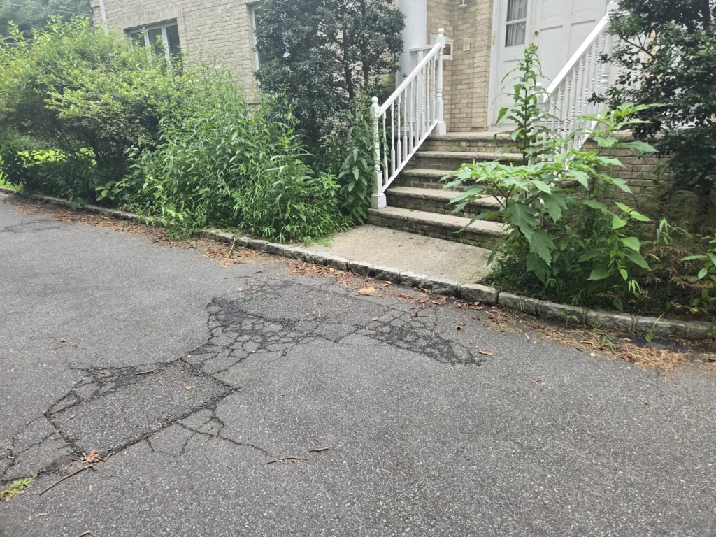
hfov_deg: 73.9
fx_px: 476
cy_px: 268
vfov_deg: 58.9
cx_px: 358
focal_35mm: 23
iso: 40
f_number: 1.8
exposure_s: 1/180
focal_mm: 5.4
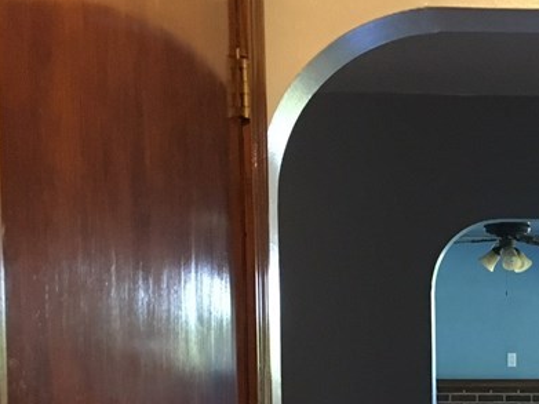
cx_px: 571
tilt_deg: -4.3
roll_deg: -0.4
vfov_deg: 18.6
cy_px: 448
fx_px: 1183
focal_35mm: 76
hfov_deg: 24.2
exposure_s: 1/30
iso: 200
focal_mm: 4.15
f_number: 2.2
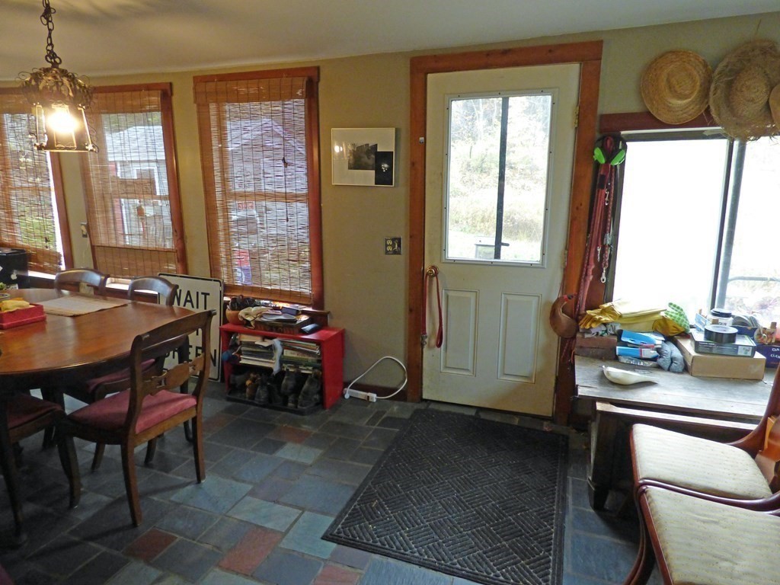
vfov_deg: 66.0
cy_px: 292
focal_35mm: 20
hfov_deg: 81.7
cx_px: 390
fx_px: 451
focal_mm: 3.58
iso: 400
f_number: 2.8
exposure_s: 1/50
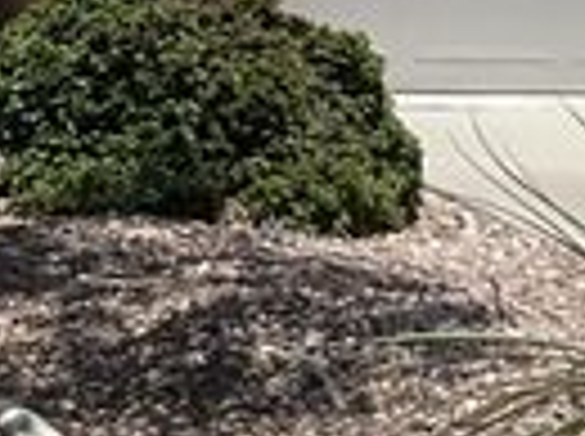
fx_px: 3863
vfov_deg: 6.3
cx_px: 306
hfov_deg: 8.7
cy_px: -391
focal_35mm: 229
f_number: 1.8
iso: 16
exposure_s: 1/1912
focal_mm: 3
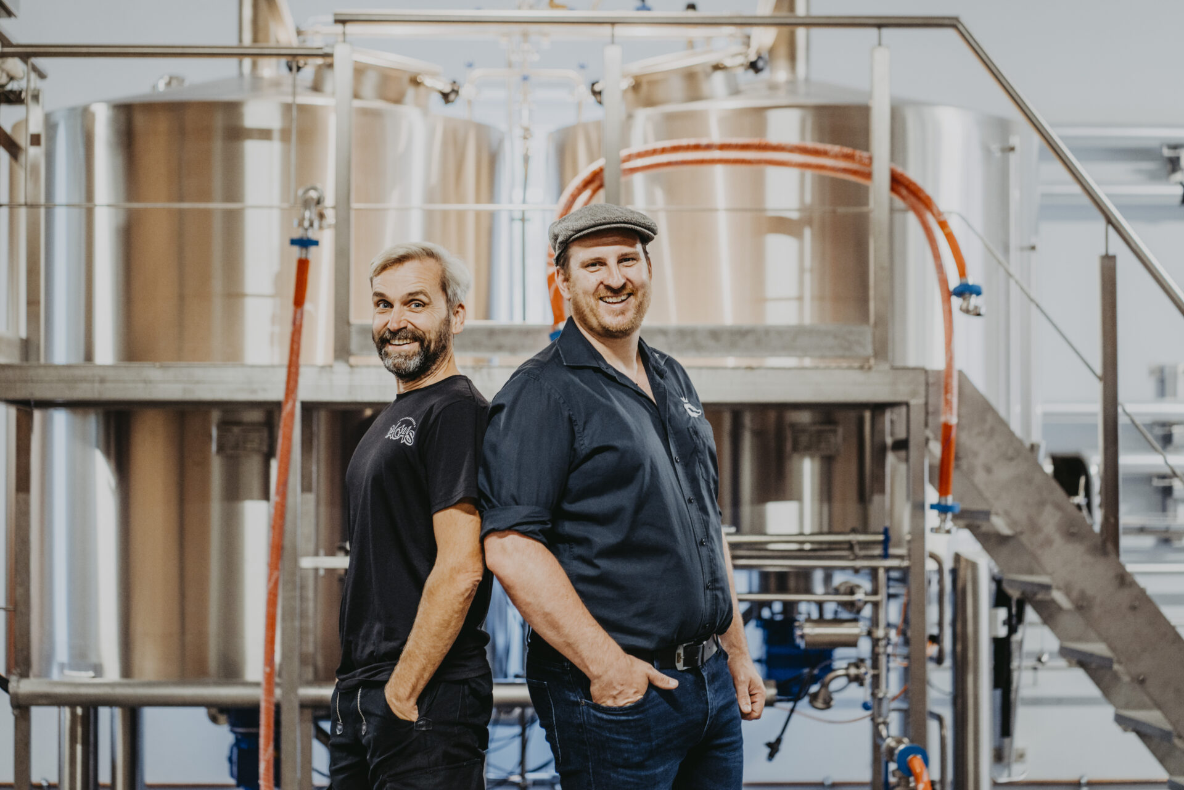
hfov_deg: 23.9
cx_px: 592
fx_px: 2795
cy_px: 395
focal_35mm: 85
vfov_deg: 16.1
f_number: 2.8
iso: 1000
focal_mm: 85
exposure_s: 1/60
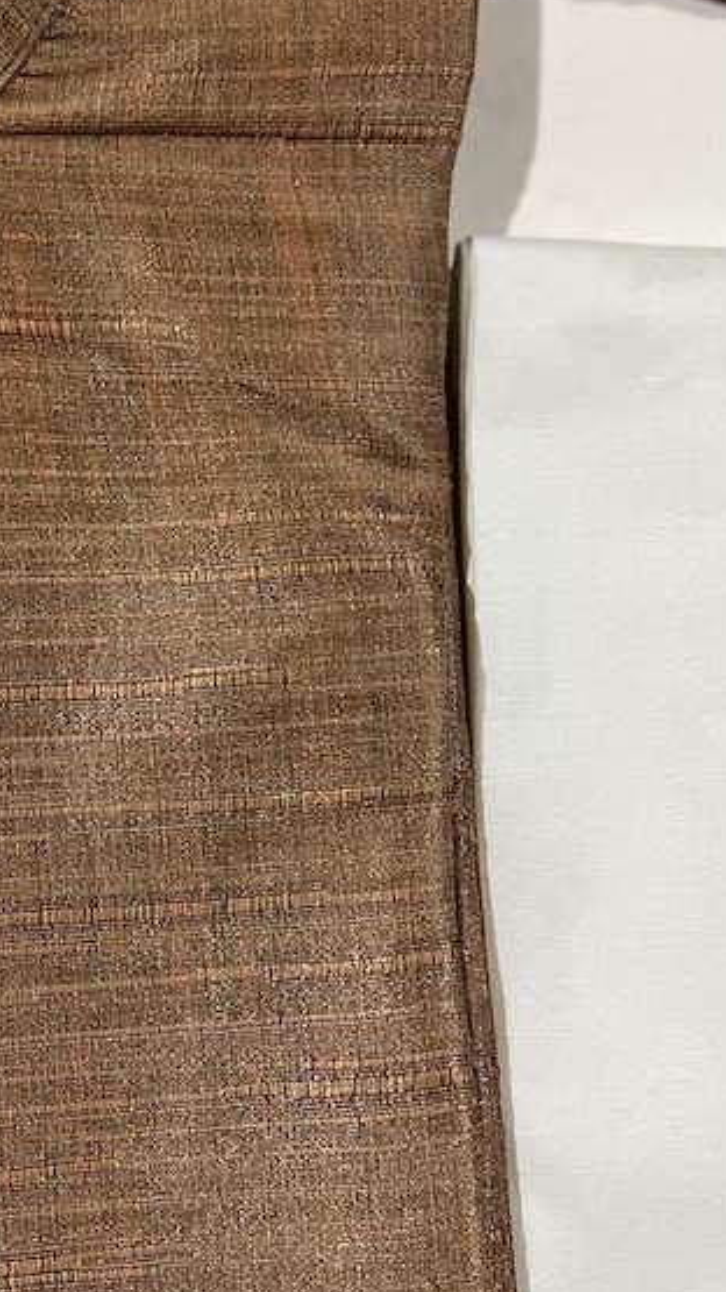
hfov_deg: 16.9
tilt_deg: -82.8
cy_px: 641
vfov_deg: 31.0
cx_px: -163
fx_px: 2328
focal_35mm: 68
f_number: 1.5
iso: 200
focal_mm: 5.7
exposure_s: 1/50
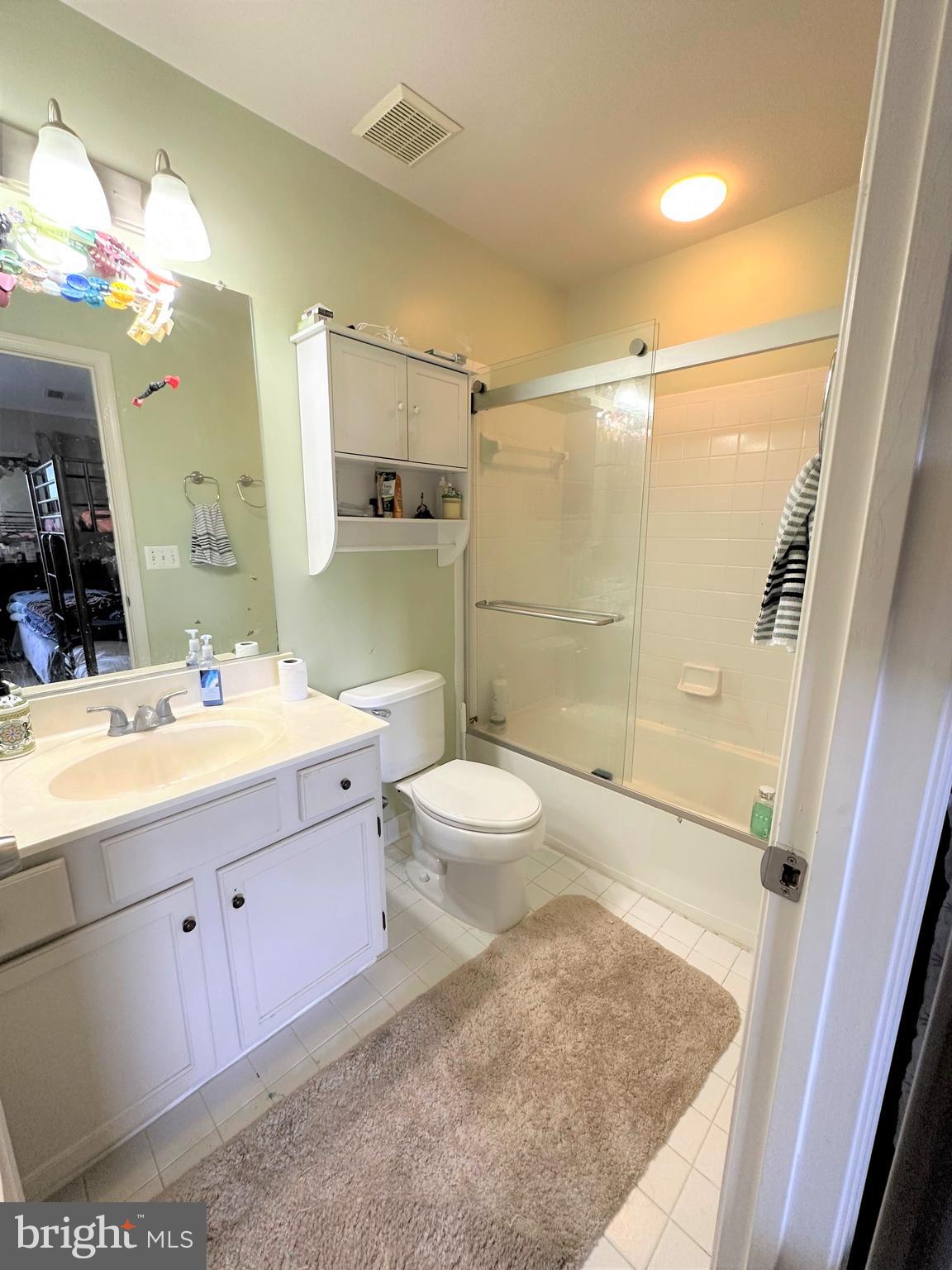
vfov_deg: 102.1
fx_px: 513
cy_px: 635
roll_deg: -0.4
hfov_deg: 85.7
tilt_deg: -10.8
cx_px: 476
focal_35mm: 14
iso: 250
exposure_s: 1/120
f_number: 2.2
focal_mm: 2.22
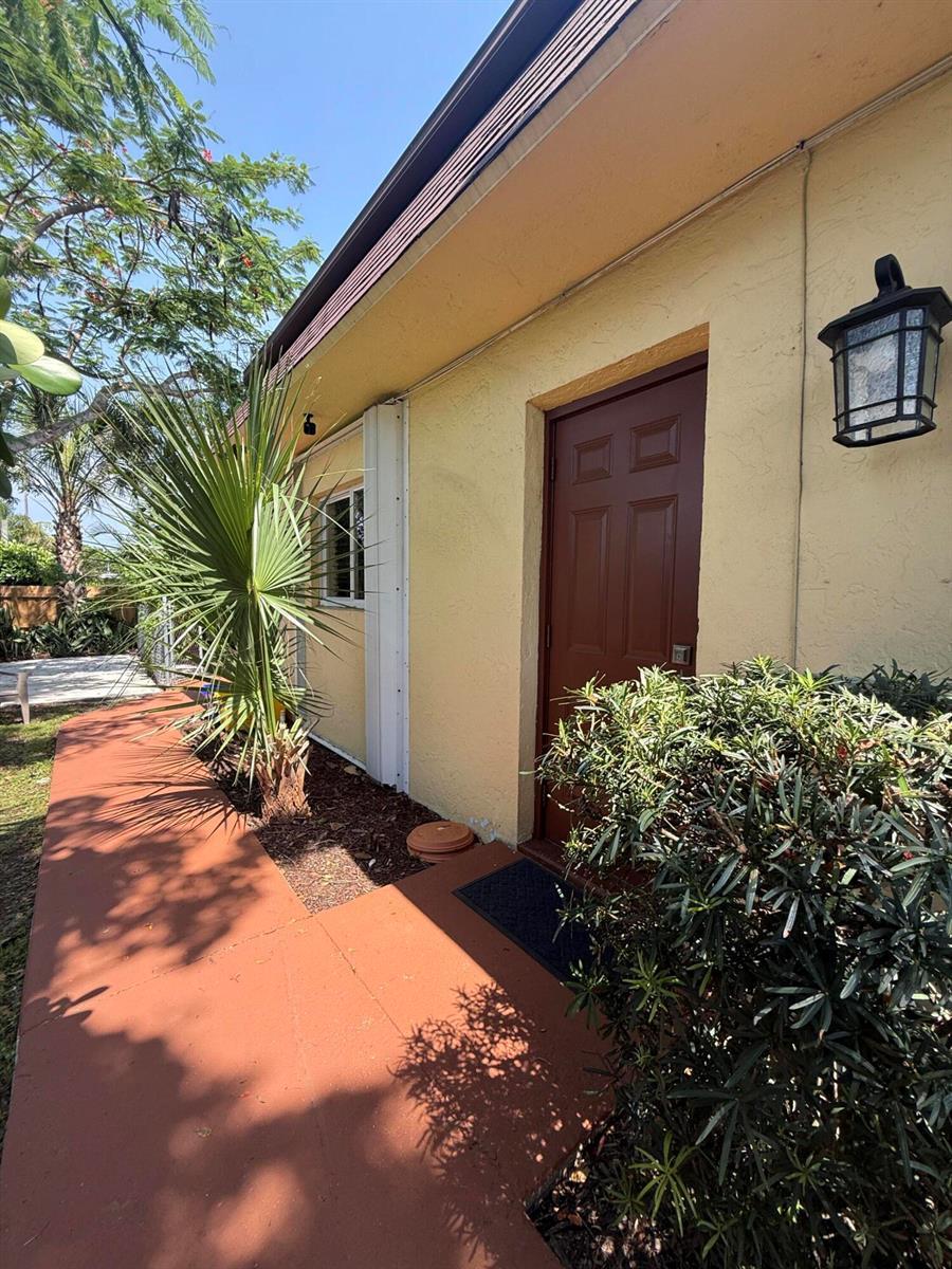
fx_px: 513
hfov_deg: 85.7
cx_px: 476
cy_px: 634
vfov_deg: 102.1
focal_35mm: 14
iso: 50
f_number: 2.2
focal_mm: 2.22
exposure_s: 1/293
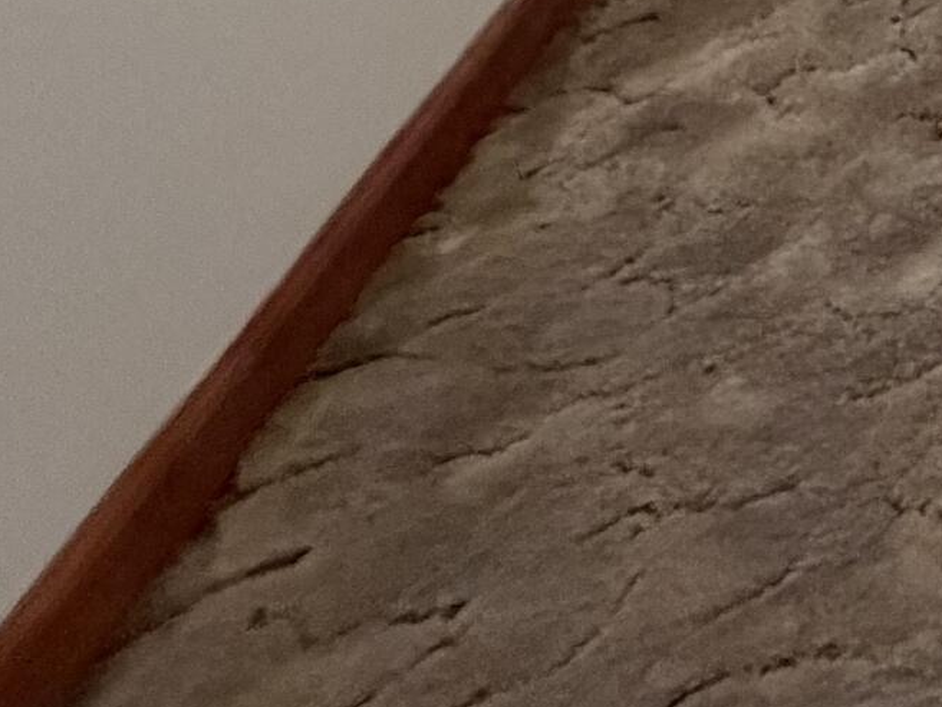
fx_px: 1742
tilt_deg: -9.5
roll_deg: -0.3
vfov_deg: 15.7
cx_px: 2035
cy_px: -864
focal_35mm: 64
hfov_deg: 17.3
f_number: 2.2
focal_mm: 2.22
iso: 800
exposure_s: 1/60
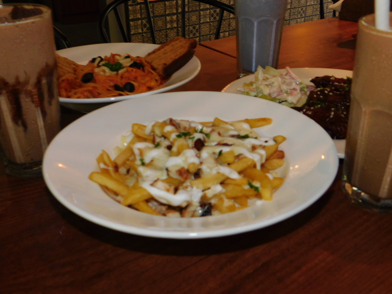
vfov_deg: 39.7
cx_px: 196
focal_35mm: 36
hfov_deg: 51.4
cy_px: 147
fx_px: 408
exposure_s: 1/30
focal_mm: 6.3
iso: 200
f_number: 3.5
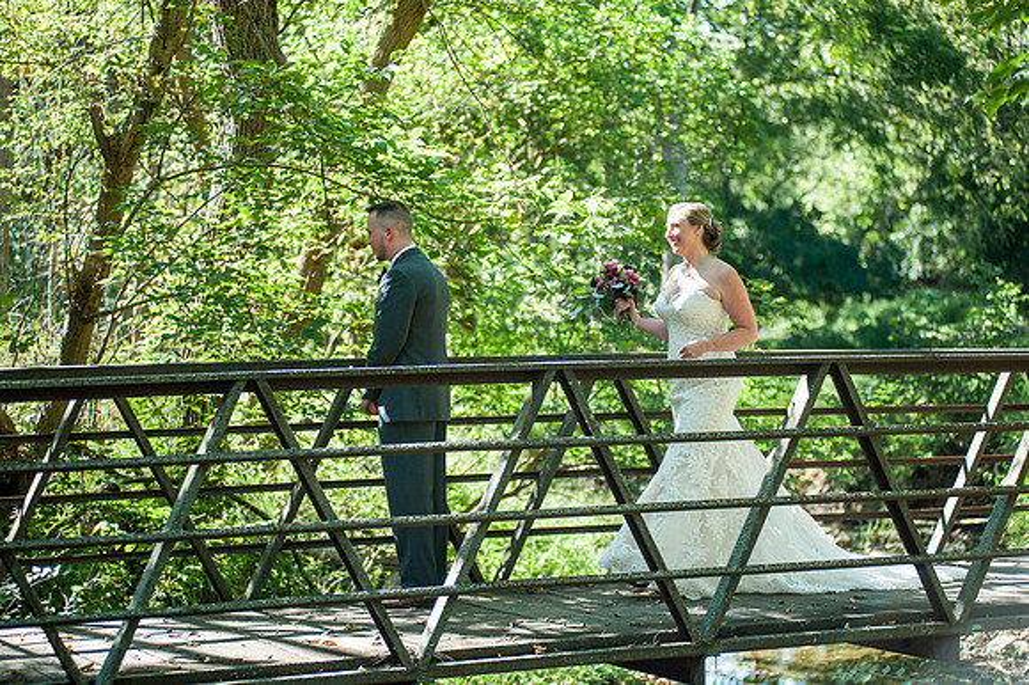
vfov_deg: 17.0
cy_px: 342
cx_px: 514
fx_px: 2285
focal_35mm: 80
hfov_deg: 25.4
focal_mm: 80
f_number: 2.8
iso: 160
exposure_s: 1/250
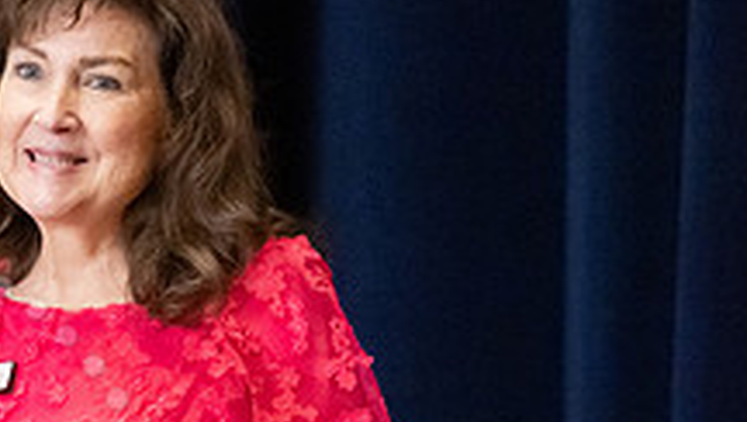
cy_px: 496
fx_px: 12194
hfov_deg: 3.5
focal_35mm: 615
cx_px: -254
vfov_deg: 2.0
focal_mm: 200
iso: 16000
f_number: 5.6
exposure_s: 1/500
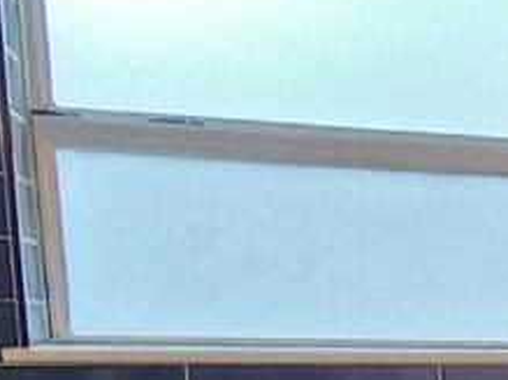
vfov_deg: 14.2
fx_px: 1393
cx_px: 1095
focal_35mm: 95
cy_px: 616
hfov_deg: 15.3
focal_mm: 2.2
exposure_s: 1/60
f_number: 2.2
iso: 125
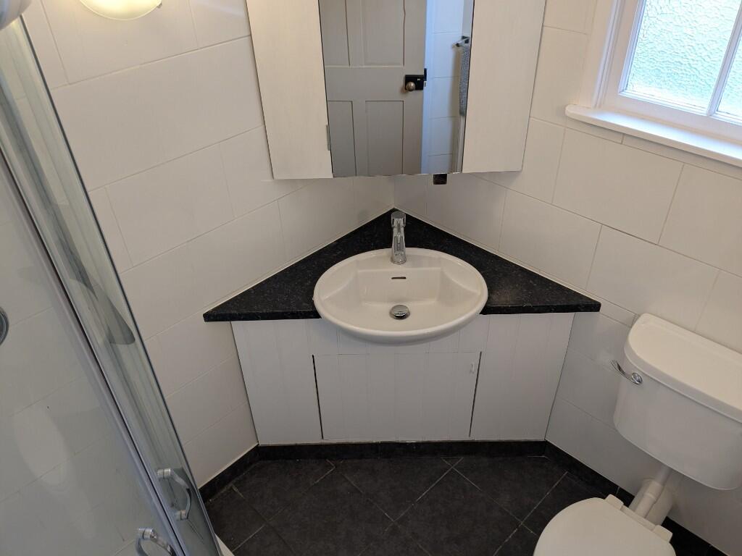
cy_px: 278
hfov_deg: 65.3
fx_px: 579
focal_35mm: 27
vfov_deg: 51.4
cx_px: 371
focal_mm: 4.38
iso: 52
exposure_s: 1/33.3
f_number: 1.73
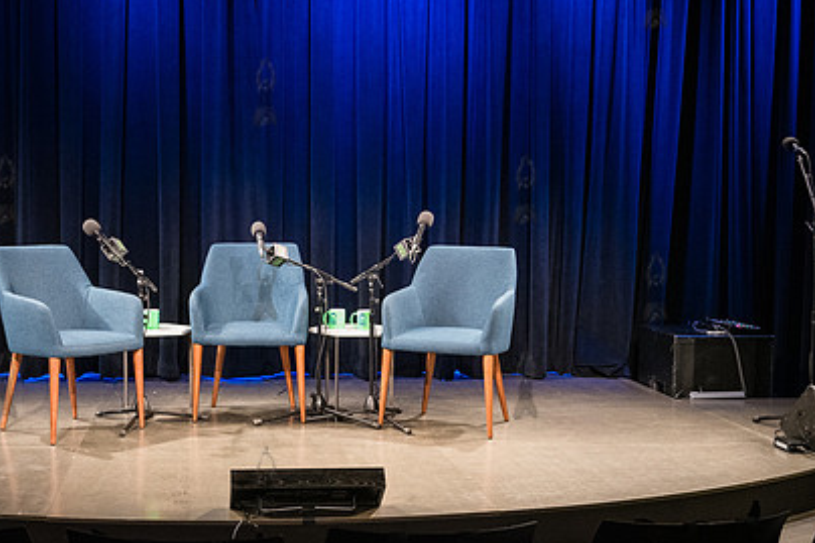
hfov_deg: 38.4
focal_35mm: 51
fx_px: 1154
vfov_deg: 26.5
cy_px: 286
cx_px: 264
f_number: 4
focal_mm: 35
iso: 6400
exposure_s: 1/200
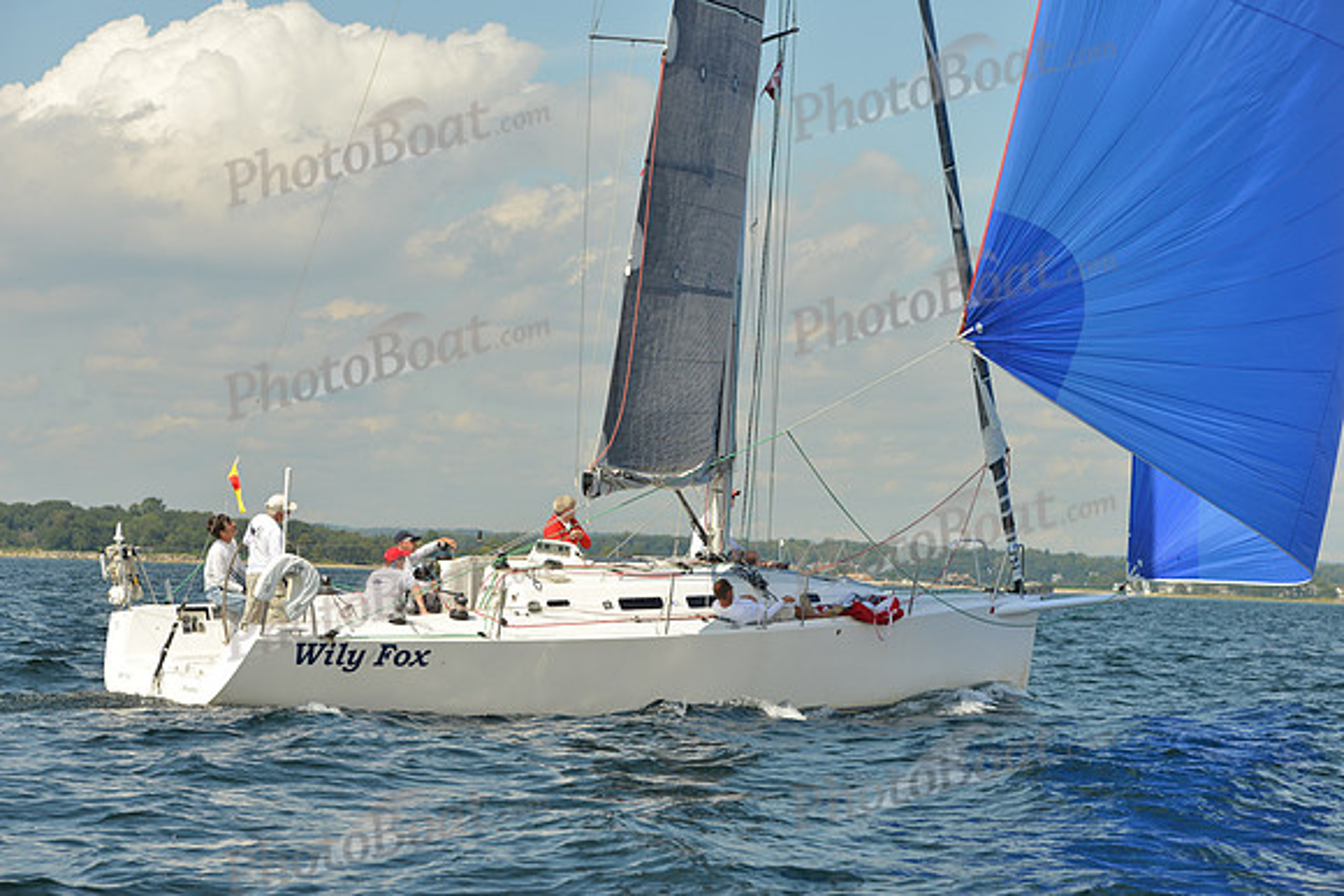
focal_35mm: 100
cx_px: 672
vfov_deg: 13.7
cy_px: 448
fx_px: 3734
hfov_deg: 20.4
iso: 320
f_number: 8
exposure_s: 1/1250
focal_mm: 100
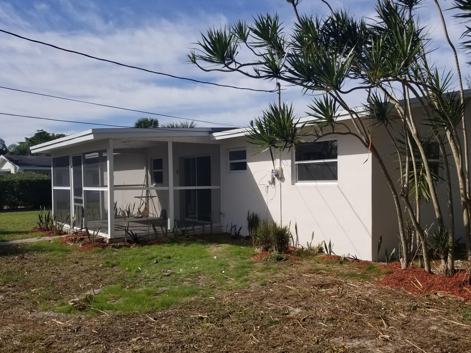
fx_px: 408
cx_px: 269
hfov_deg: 59.7
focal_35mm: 30
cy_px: 202
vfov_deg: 46.7
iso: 50
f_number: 1.7
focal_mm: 4.3
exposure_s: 1/4224
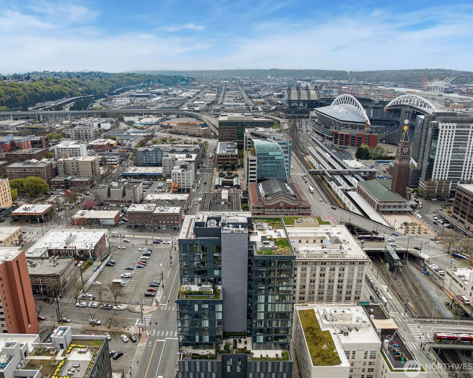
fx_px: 364
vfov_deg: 54.9
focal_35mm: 26
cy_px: 185
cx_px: 225
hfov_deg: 66.0
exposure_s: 1/2000
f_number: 2.8
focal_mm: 12.29
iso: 140
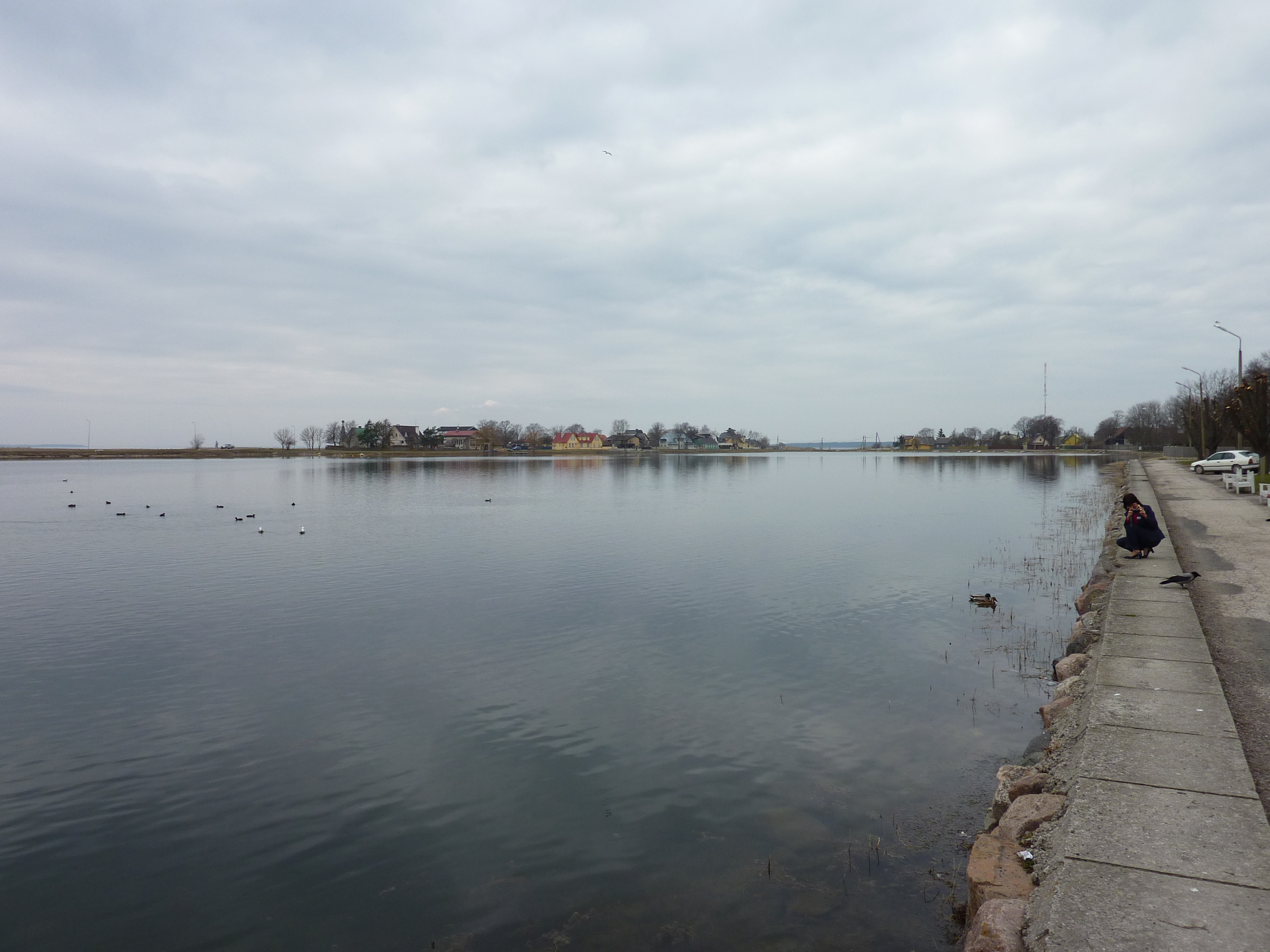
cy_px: 476
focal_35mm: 25
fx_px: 917
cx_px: 635
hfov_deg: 69.4
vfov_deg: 54.9
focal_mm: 4.1
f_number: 4.5
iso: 80
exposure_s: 1/400
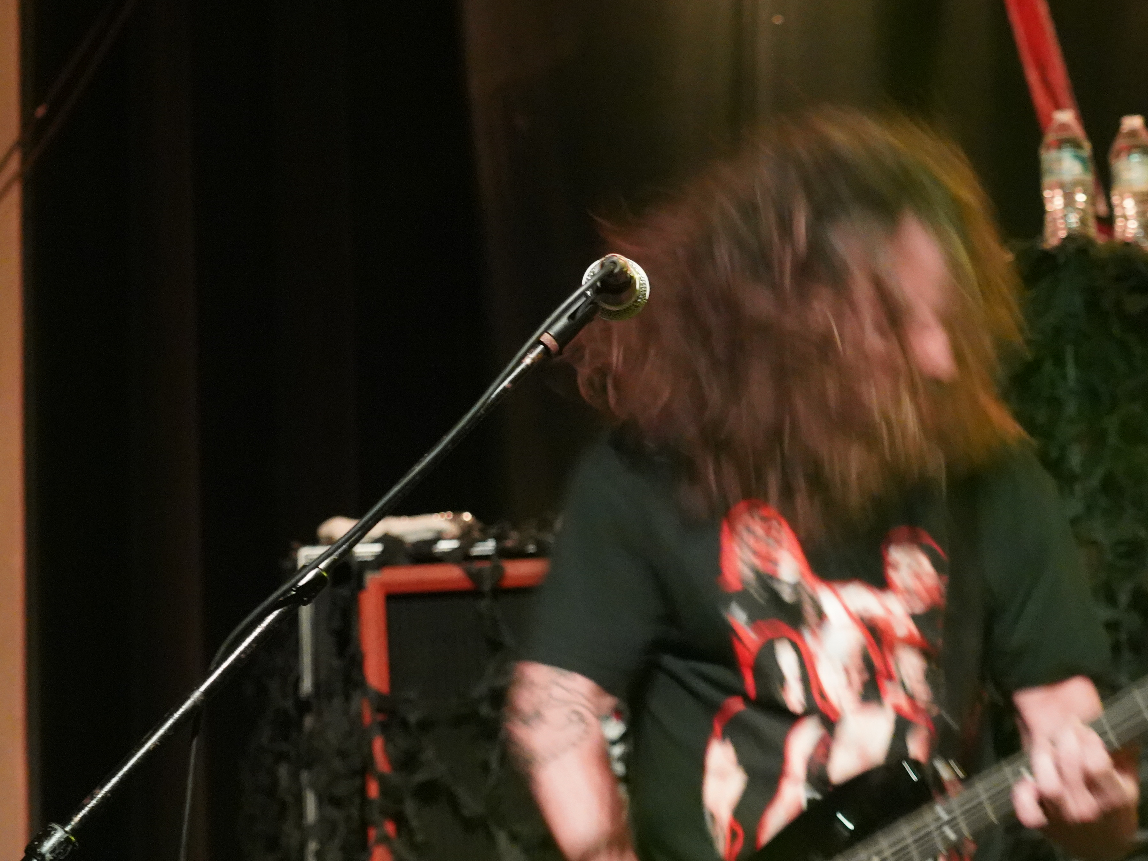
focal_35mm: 98
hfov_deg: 20.0
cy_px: 317
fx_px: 3250
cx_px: 615
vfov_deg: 15.1
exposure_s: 1/40
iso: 12800
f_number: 4
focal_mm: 61
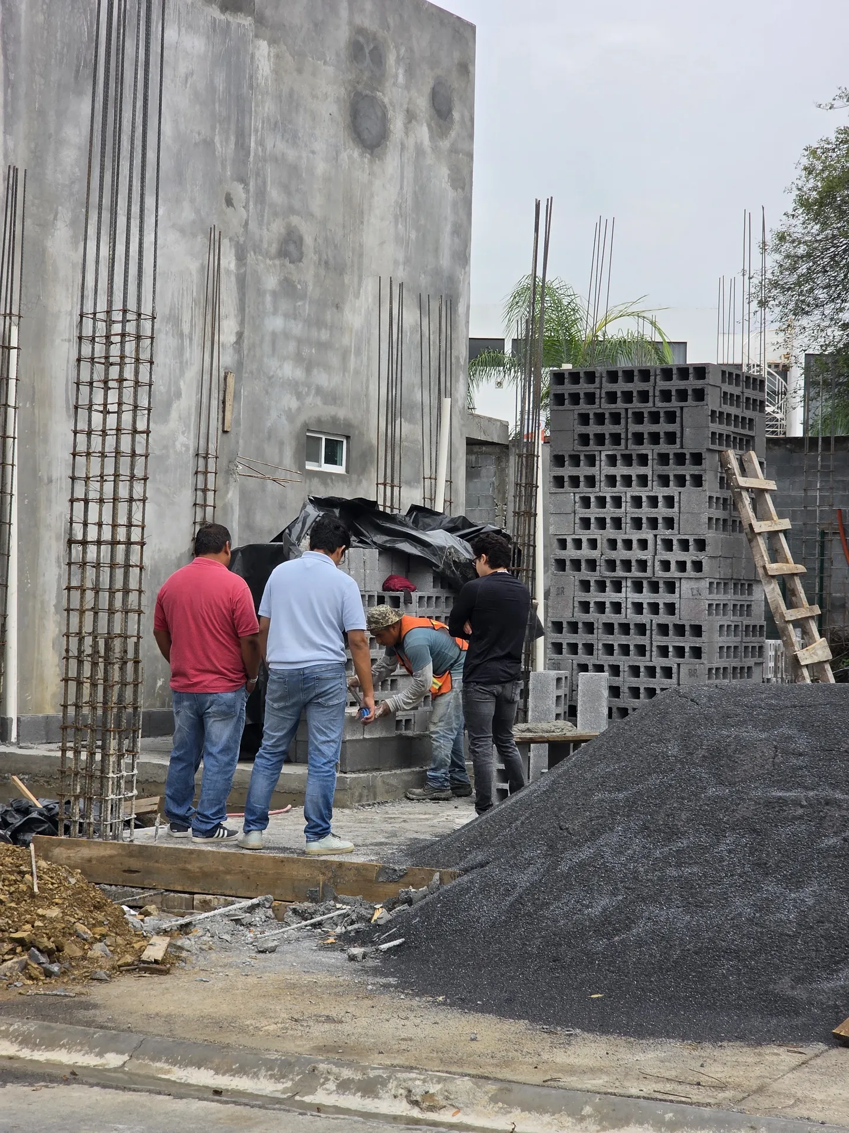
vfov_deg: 28.2
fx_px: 2256
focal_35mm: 69
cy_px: 566
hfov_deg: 21.3
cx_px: 424
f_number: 2.4
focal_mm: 7.9
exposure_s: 1/1517
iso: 50
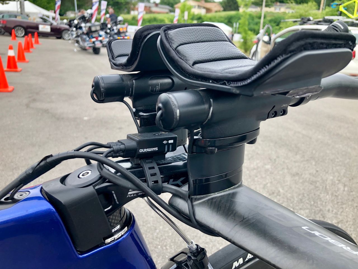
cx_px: 179
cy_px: 134
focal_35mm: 28
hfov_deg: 63.4
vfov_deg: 49.7
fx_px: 290
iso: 20
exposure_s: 1/161
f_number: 1.8
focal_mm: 3.99
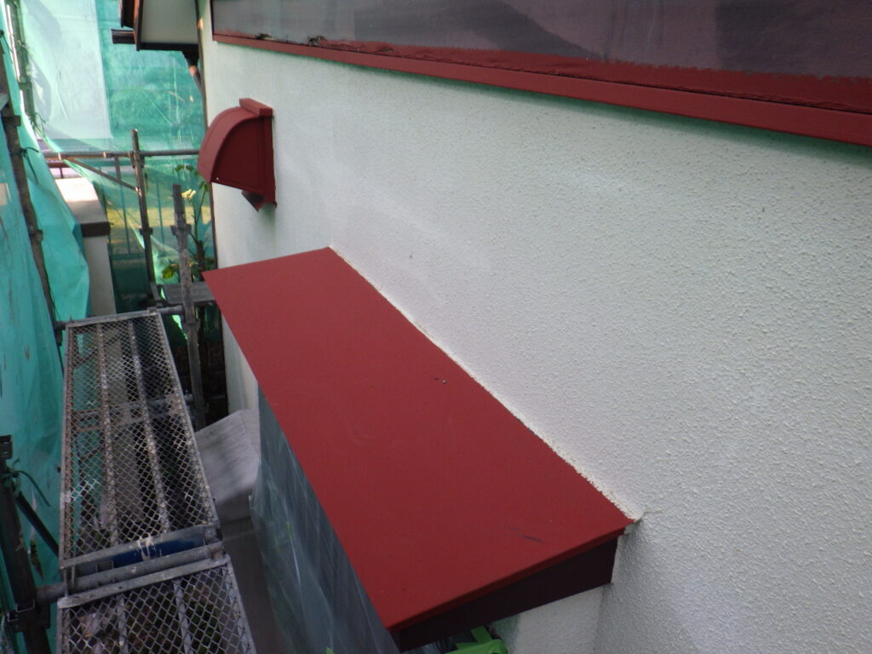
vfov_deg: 49.7
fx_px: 705
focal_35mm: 28
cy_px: 327
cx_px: 436
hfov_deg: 63.4
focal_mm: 5
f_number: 3.5
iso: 125
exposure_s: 1/60
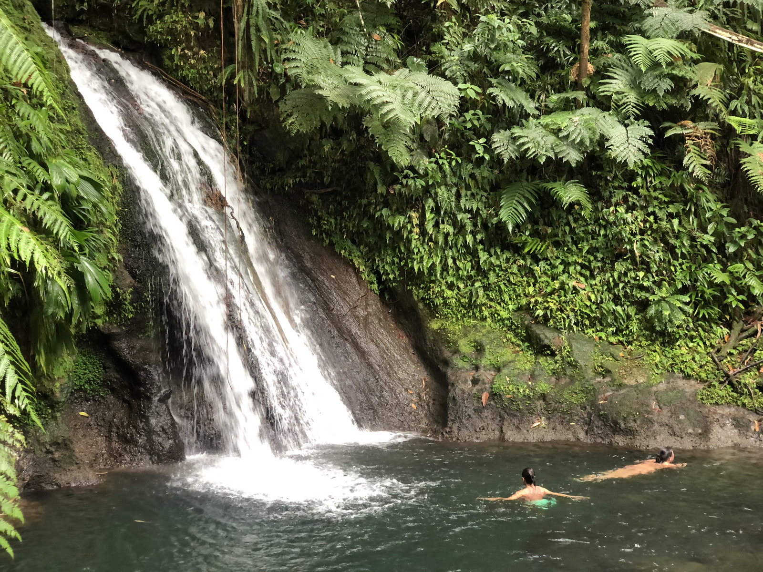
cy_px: 286
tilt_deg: -1.7
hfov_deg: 36.8
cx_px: 382
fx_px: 1146
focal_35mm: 52
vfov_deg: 28.0
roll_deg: +1.4
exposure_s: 1/40
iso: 100
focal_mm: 6
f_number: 2.4
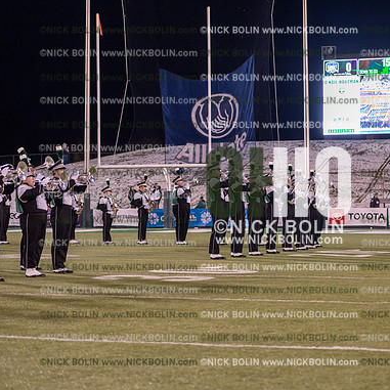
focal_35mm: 97
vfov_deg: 17.9
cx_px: 278
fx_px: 1236
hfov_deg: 17.8
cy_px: 196
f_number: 2.8
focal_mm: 75
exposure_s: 1/1250
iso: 2500
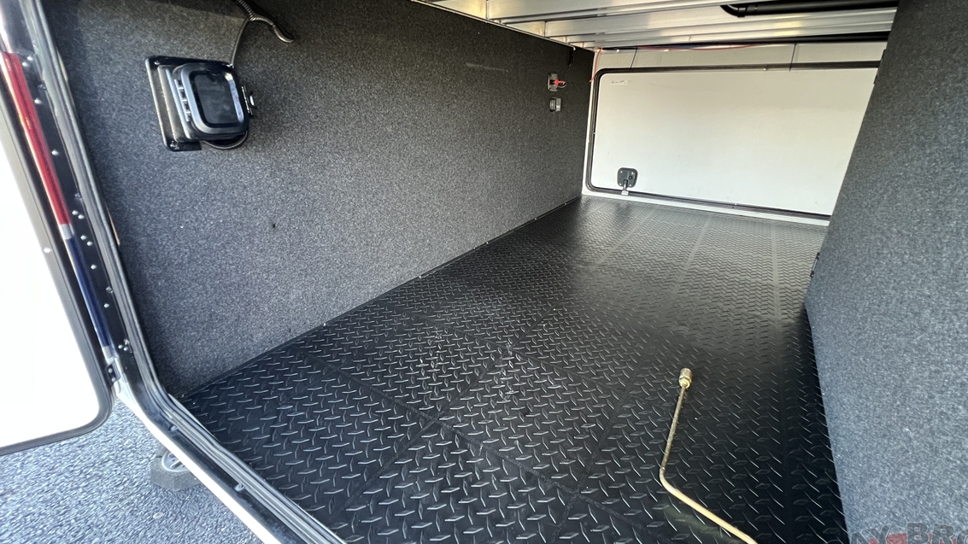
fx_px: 385
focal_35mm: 15
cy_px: 249
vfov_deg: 70.4
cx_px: 498
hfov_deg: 103.0
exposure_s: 1/60
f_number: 1.8
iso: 320
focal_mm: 1.57
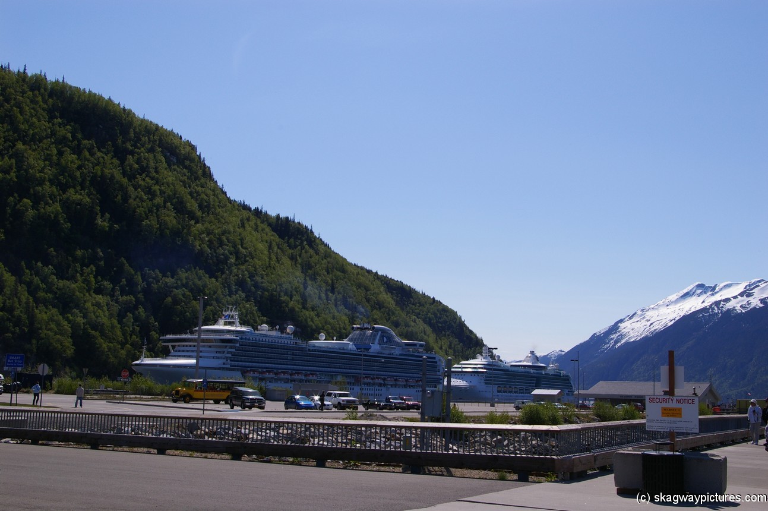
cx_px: 384
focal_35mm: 42
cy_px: 256
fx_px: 895
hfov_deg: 46.4
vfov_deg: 31.8
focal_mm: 28
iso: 200
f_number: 13
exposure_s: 1/350
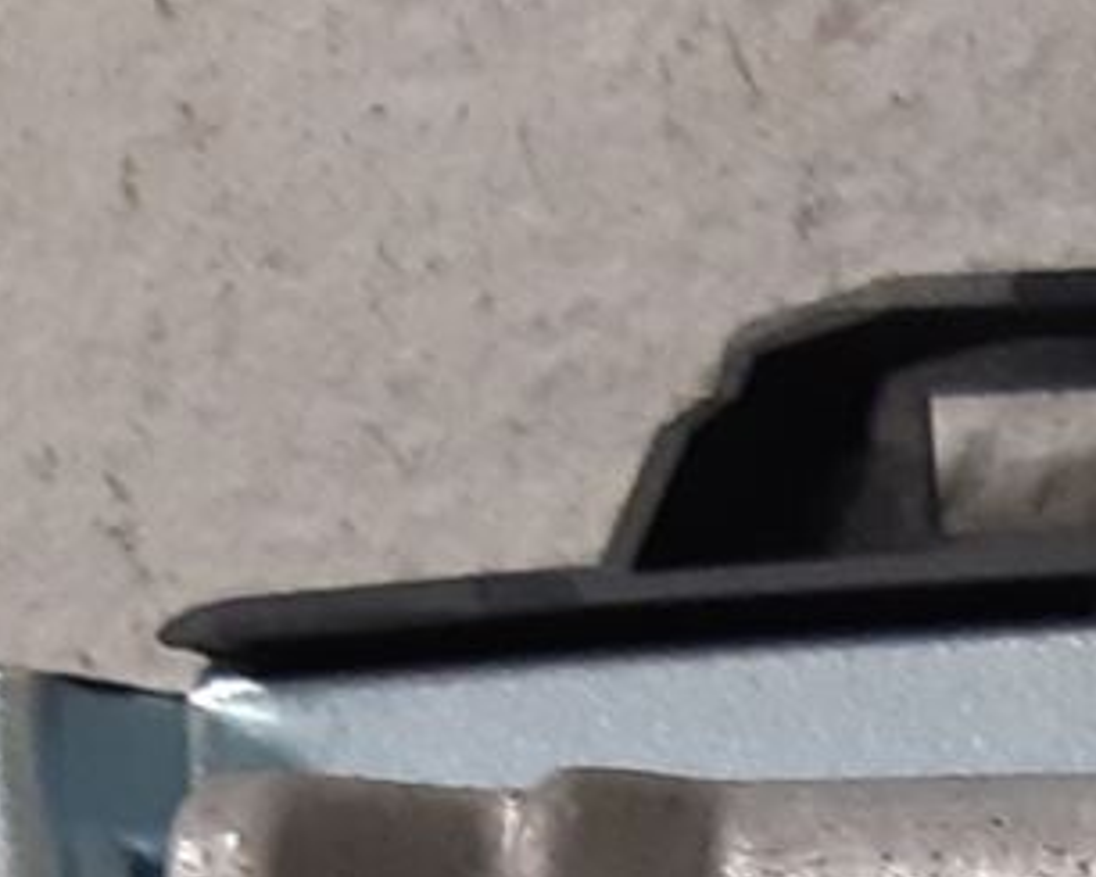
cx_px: 2074
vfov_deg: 8.3
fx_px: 5516
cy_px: 2158
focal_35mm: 170
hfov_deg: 10.6
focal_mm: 3.93
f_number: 1.7
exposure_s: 1/50
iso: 160
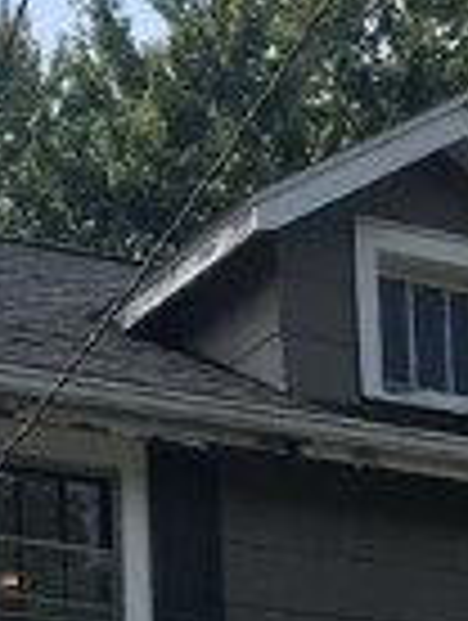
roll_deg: +1.4
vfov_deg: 11.2
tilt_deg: +0.9
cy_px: 1220
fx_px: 2893
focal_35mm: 161
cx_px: 374
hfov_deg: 9.2
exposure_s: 1/1479
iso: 25
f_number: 2.2
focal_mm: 4.15
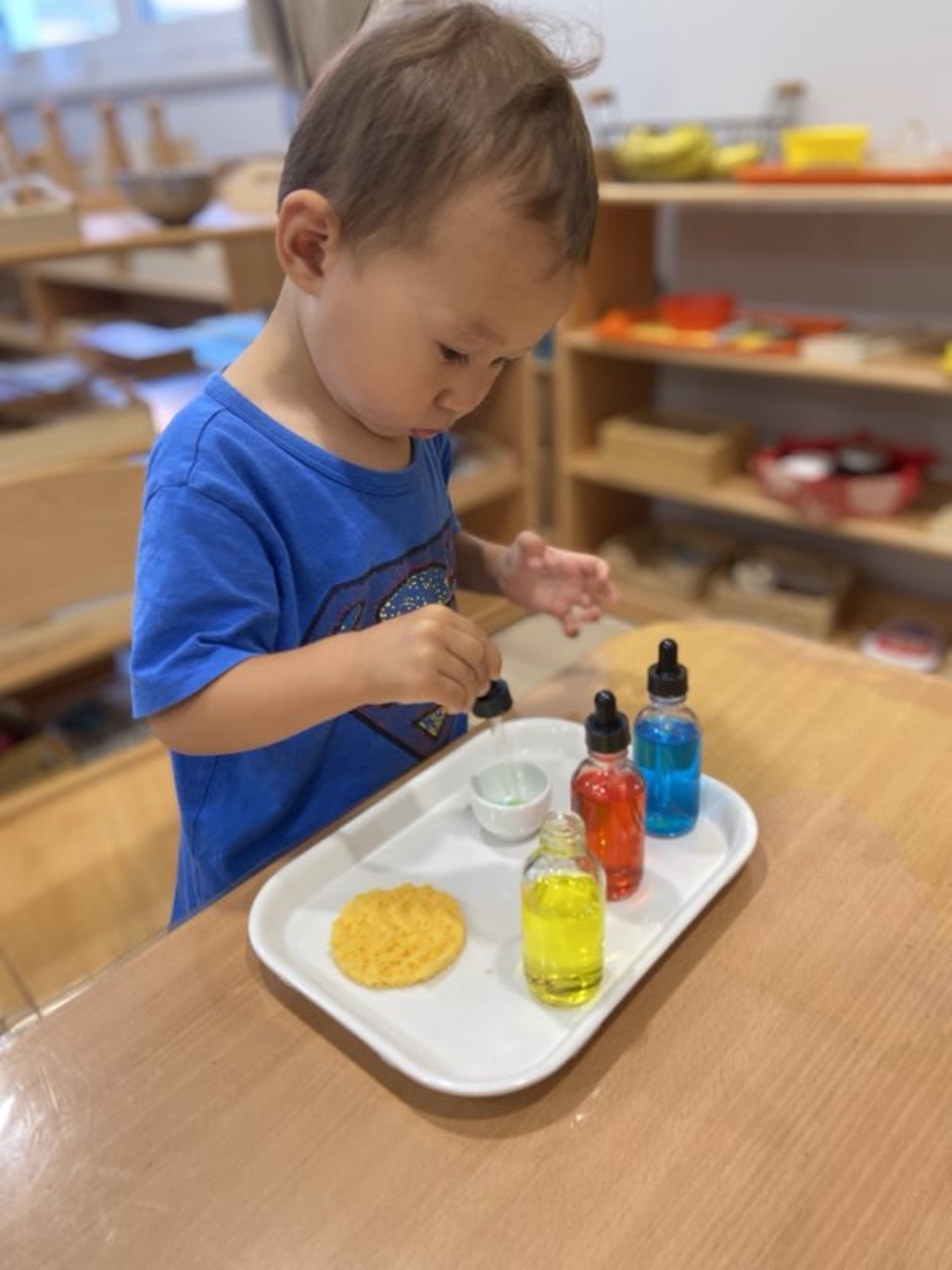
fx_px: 953
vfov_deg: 67.3
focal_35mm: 26
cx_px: 476
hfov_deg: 53.1
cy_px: 635
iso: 80
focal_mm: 4.25
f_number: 1.8
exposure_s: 1/50
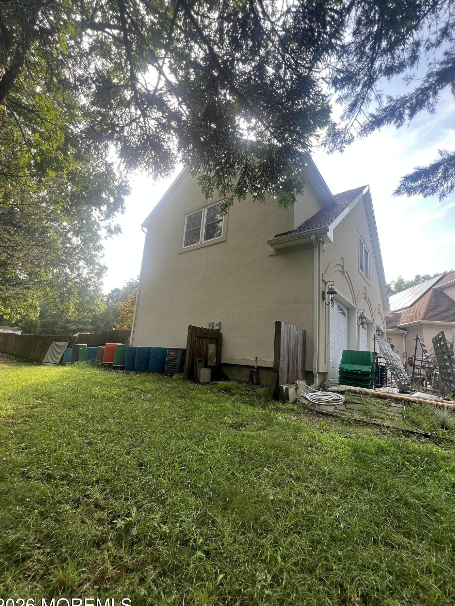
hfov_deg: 85.7
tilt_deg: +12.9
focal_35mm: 14
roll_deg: -4.7
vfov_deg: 102.0
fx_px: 245
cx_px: 224
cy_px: 309
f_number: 1.8
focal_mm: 1.57
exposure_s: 1/204
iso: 32
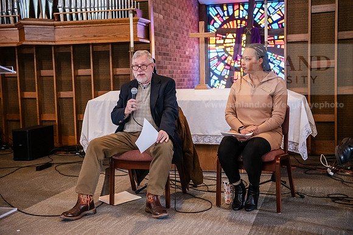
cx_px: 176
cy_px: 118
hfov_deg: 39.6
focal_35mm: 50
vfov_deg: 27.0
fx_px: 490
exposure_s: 1/160
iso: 4000
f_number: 3.2
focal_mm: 50
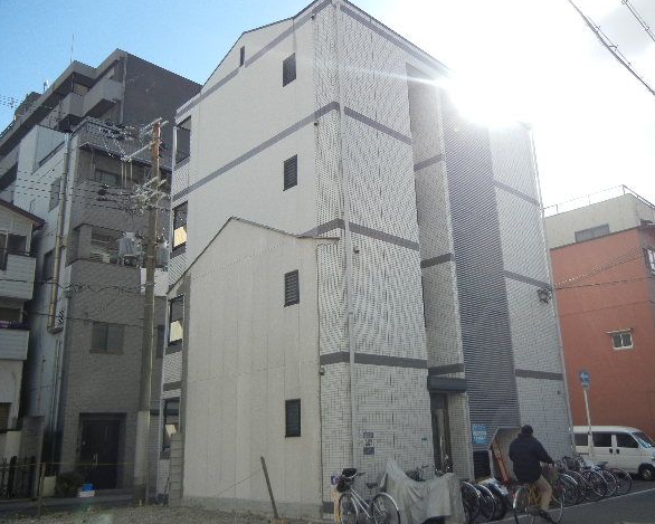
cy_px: 265
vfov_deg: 45.8
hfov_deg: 55.6
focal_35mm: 32
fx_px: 620
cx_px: 350
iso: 160
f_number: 7
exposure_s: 1/312
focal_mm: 5.4
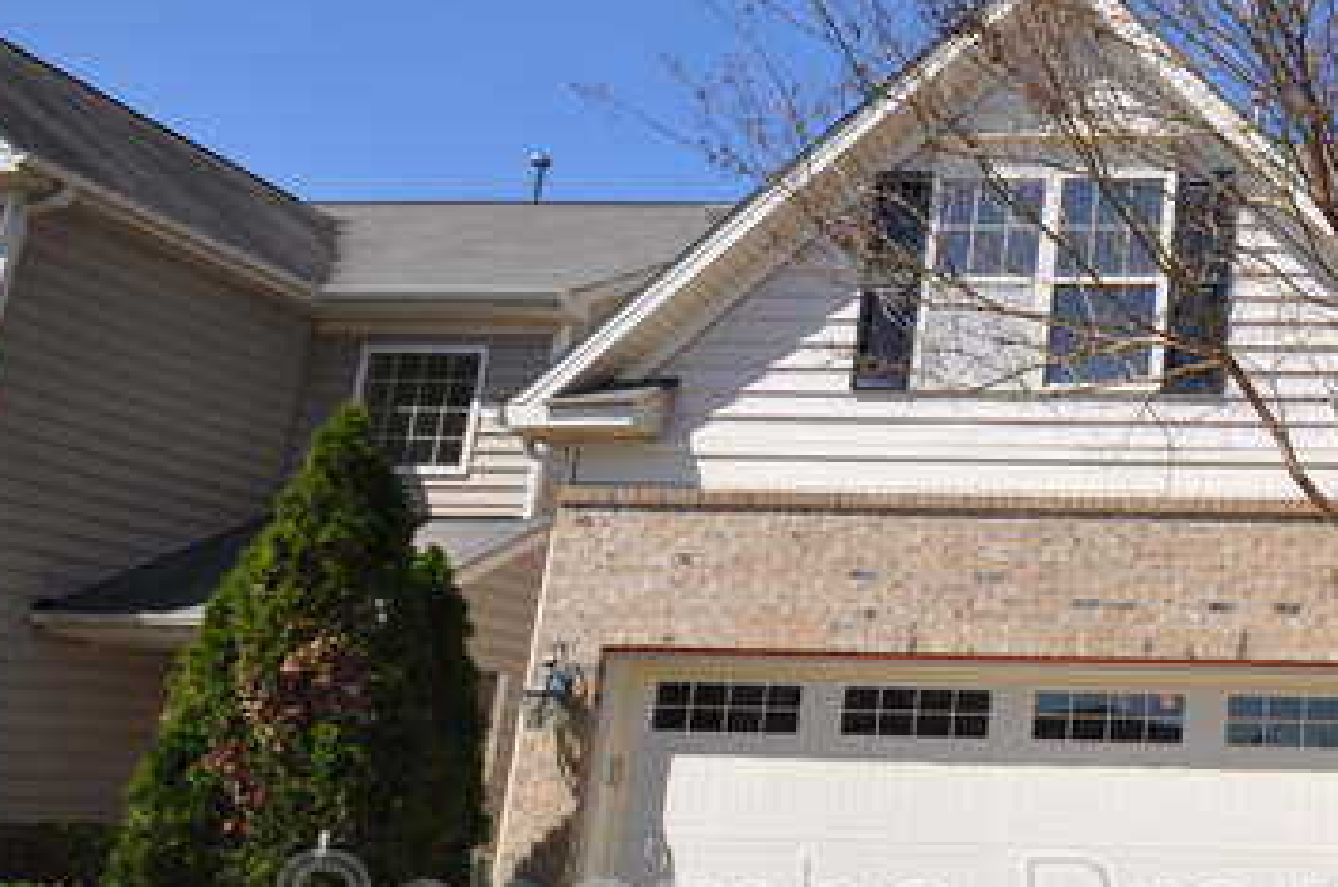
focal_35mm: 34
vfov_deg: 38.6
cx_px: 1463
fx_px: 1261
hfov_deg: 43.6
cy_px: 514
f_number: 10
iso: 200
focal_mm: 10
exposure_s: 1/400
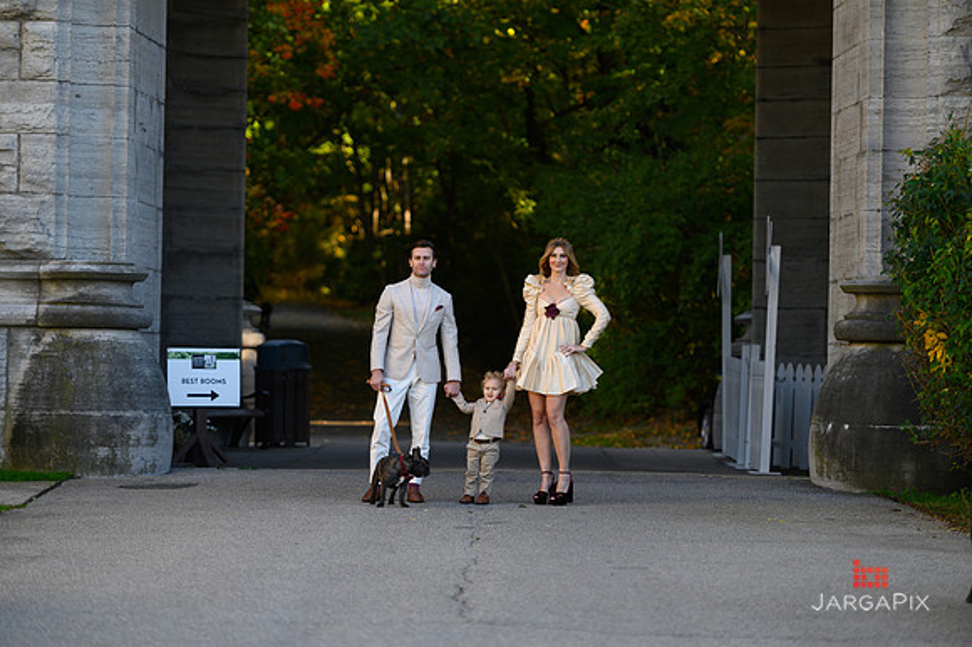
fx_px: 3913
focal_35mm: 145
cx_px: 486
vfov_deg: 9.5
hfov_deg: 14.2
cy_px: 324
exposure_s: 1/500
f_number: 3.2
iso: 200
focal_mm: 145
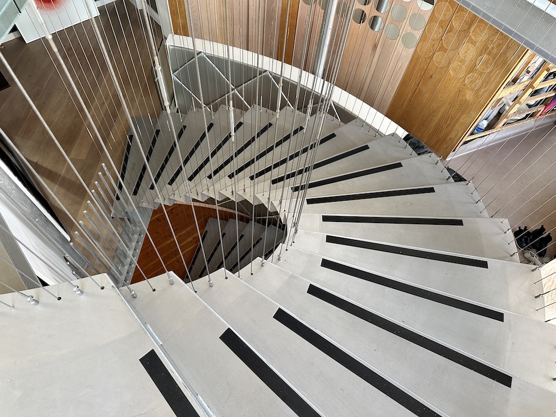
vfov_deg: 56.8
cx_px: 278
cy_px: 208
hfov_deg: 71.6
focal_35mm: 24
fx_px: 385
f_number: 1.78
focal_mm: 6.86
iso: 250
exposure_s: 1/91
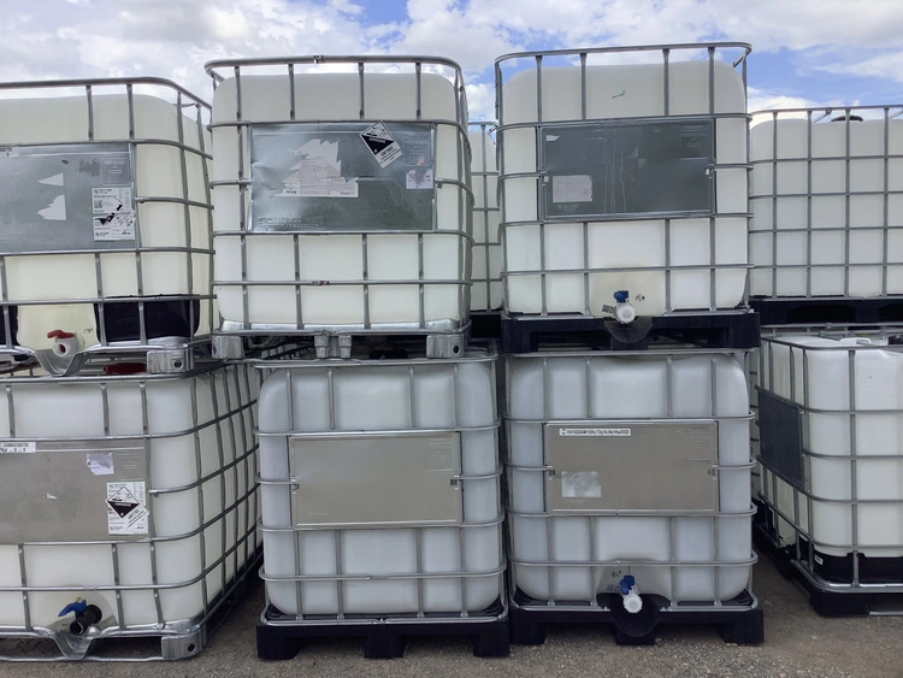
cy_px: 339
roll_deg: +1.1
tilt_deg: +0.0
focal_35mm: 31
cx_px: 452
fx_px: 809
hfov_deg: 58.3
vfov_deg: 45.5
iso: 25
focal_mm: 3.3
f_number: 2.4
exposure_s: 1/403
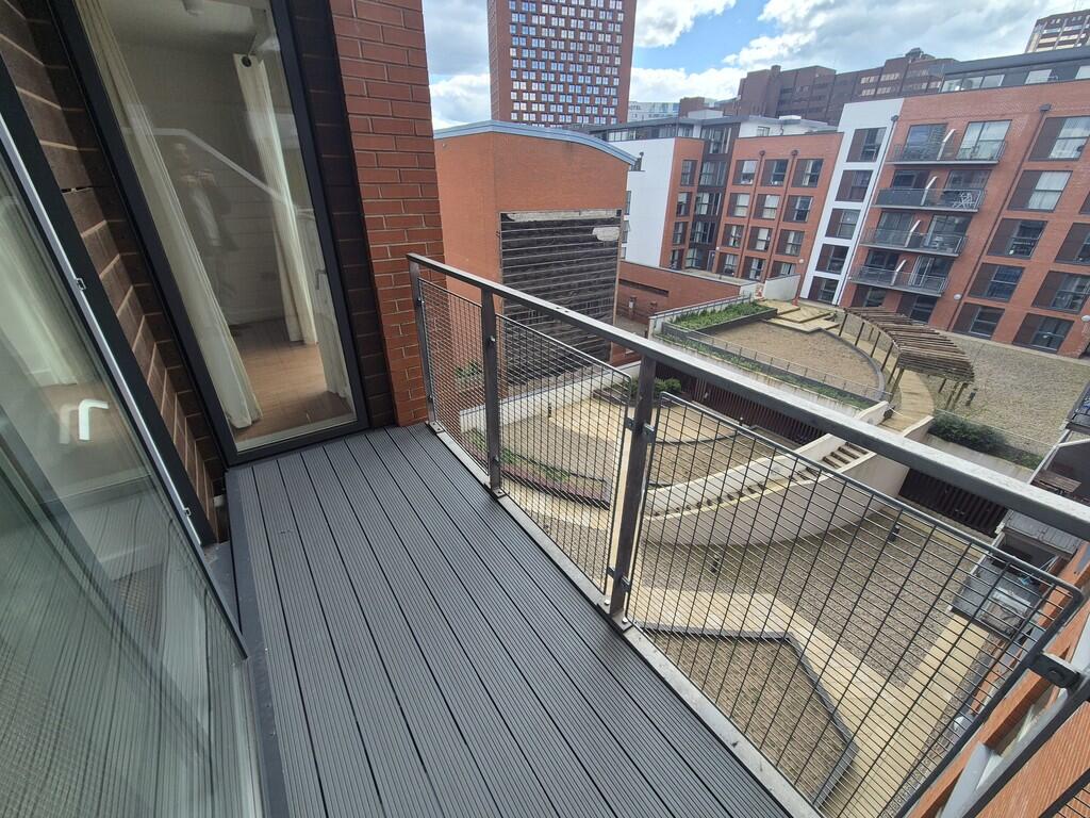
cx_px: 545
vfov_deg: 89.9
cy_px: 409
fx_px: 409
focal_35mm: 13
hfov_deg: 106.2
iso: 50
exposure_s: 1/503
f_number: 2.2
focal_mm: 2.2
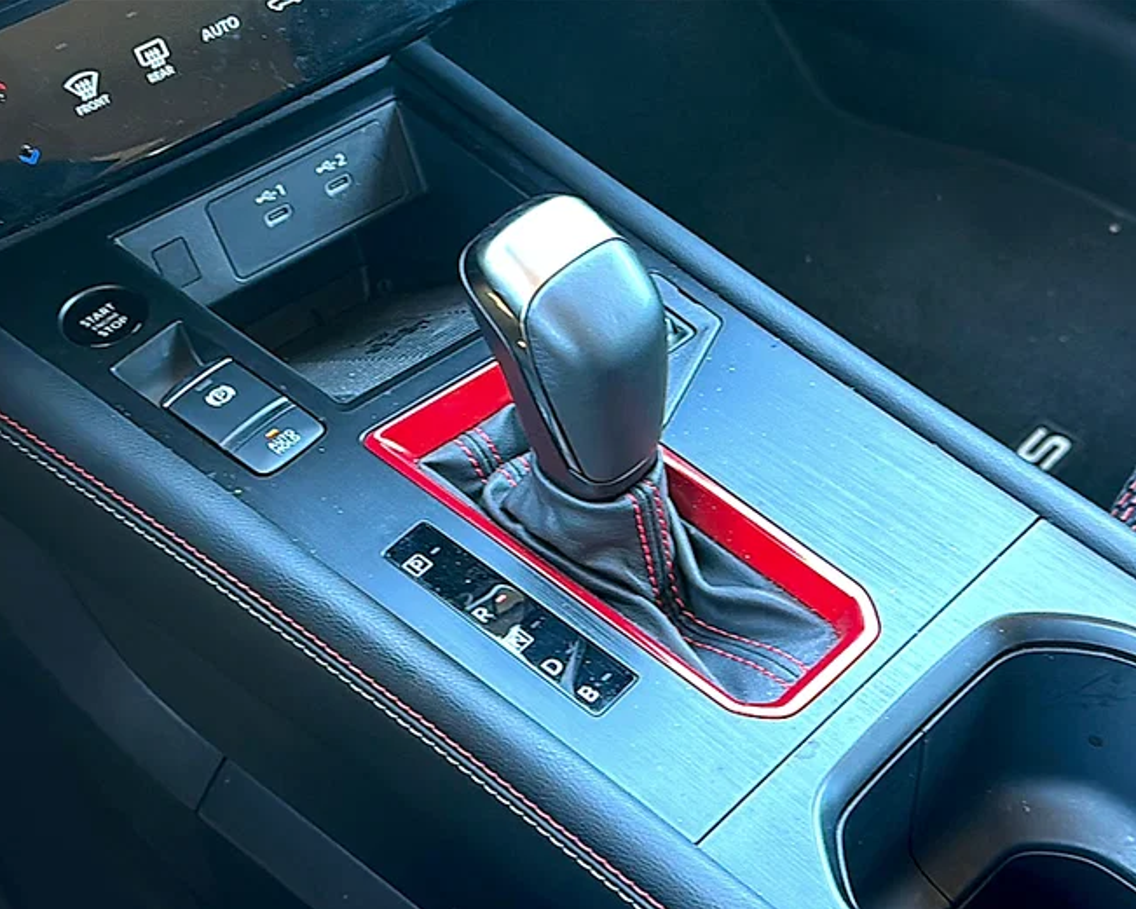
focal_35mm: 43
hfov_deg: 42.9
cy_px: 456
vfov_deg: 34.9
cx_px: 548
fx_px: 1446
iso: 125
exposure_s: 1/41
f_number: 1.78
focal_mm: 6.86
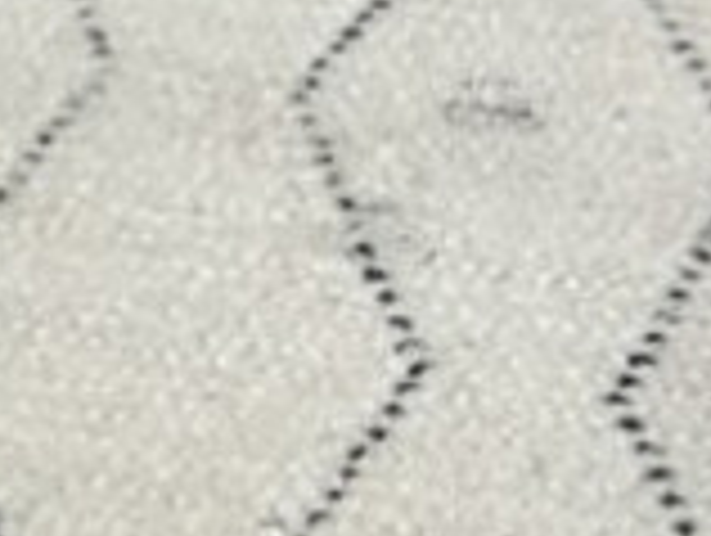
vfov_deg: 14.7
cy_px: 36
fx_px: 2057
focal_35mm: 100
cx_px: -191
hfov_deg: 18.4
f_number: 1.8
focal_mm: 4
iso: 20
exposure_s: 1/428
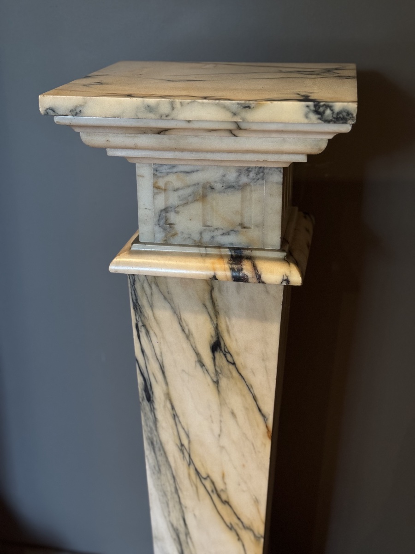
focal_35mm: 48
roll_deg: +1.2
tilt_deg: -20.7
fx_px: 767
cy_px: 277
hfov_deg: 30.3
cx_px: 208
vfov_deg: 39.7
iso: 500
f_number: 1.78
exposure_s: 1/33
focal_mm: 6.76
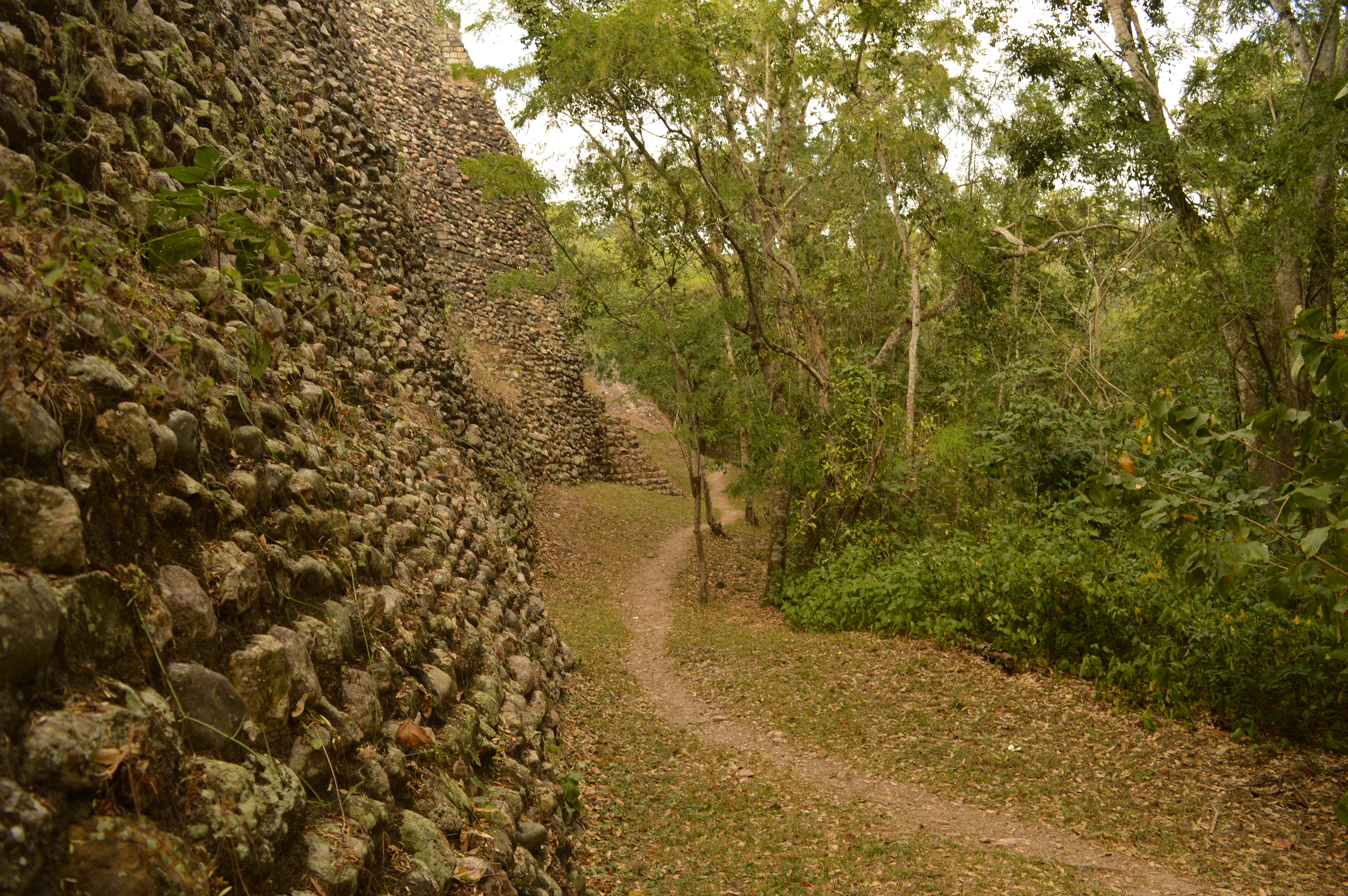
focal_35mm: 27
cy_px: 448
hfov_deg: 67.4
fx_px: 1010
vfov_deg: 47.8
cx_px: 674
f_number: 4.5
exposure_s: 1/80
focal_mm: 18
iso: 100
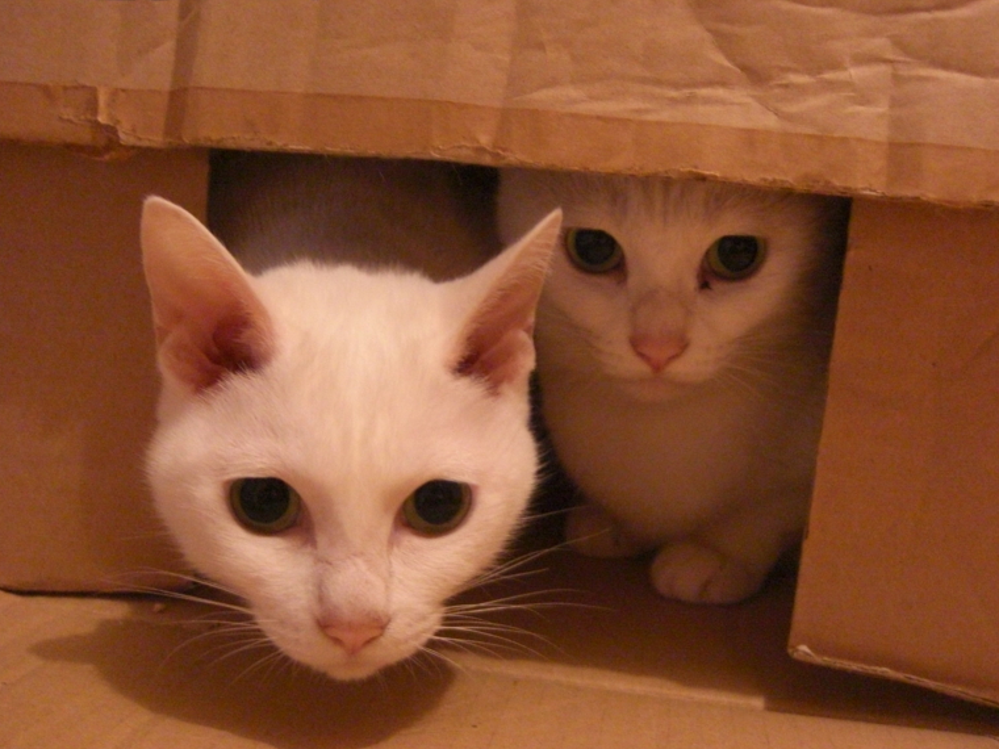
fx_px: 1154
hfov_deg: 46.8
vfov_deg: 36.0
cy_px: 360
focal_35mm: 40
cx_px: 511
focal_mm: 7.9
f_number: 2.8
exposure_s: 1/8
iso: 800
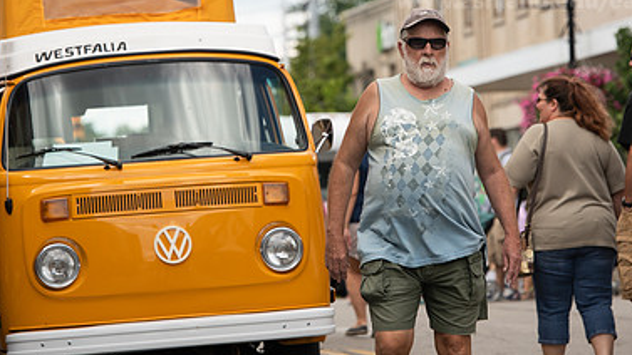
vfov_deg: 4.6
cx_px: 320
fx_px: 4457
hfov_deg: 8.1
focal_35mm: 266
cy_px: 36
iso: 320
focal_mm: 165
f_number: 5.6
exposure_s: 1/640
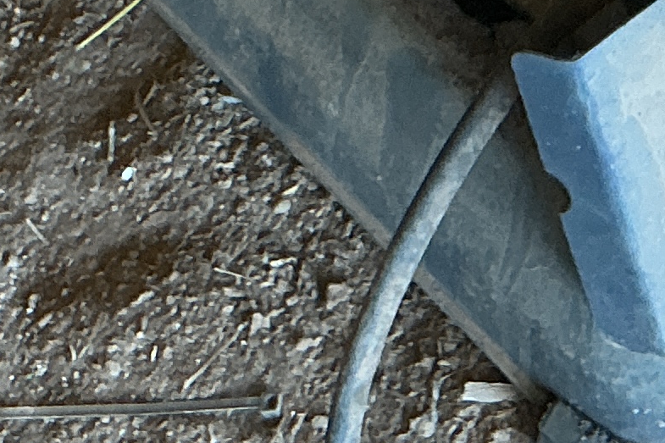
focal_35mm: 155
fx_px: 2862
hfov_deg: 13.2
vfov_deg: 8.1
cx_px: 505
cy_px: -629
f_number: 1.8
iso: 64
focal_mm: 3
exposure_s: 1/120
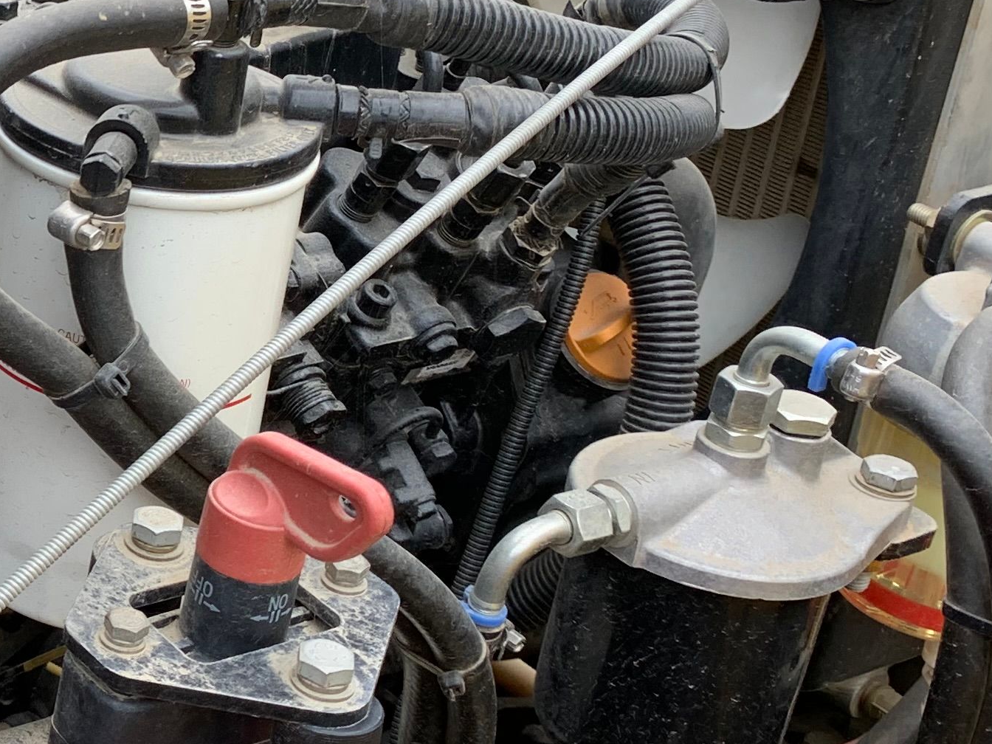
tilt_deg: -24.3
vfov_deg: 18.9
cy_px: 306
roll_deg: -2.8
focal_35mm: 78
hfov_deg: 22.5
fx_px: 2235
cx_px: -287
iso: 25
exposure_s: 1/312
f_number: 1.8
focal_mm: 4.25
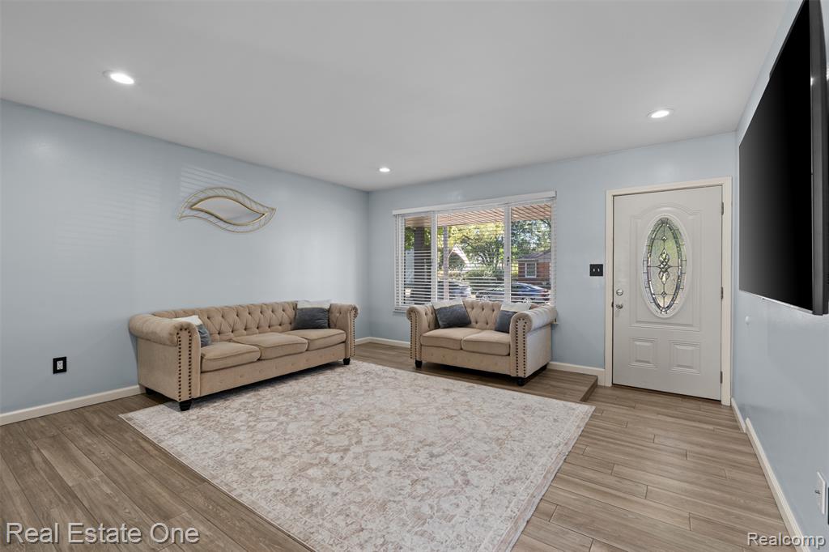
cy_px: 276
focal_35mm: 16
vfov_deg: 73.7
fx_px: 368
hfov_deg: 96.8
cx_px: 414
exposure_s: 1/4
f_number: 8
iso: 400
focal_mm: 16
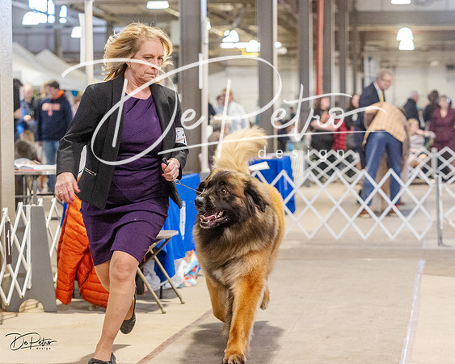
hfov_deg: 19.7
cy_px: 207
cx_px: 293
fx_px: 1308
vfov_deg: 15.8
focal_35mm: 97
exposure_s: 1/320
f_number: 4
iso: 6400
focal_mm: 76
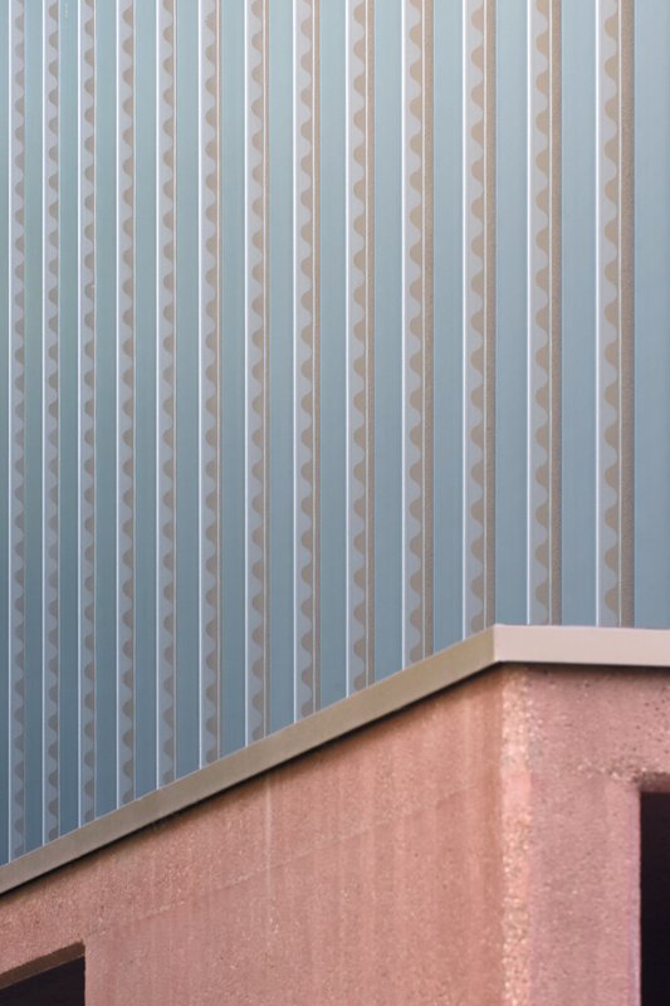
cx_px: 382
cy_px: 538
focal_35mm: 195
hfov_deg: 7.0
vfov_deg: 10.6
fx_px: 5446
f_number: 11
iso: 400
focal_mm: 130
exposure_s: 1/100
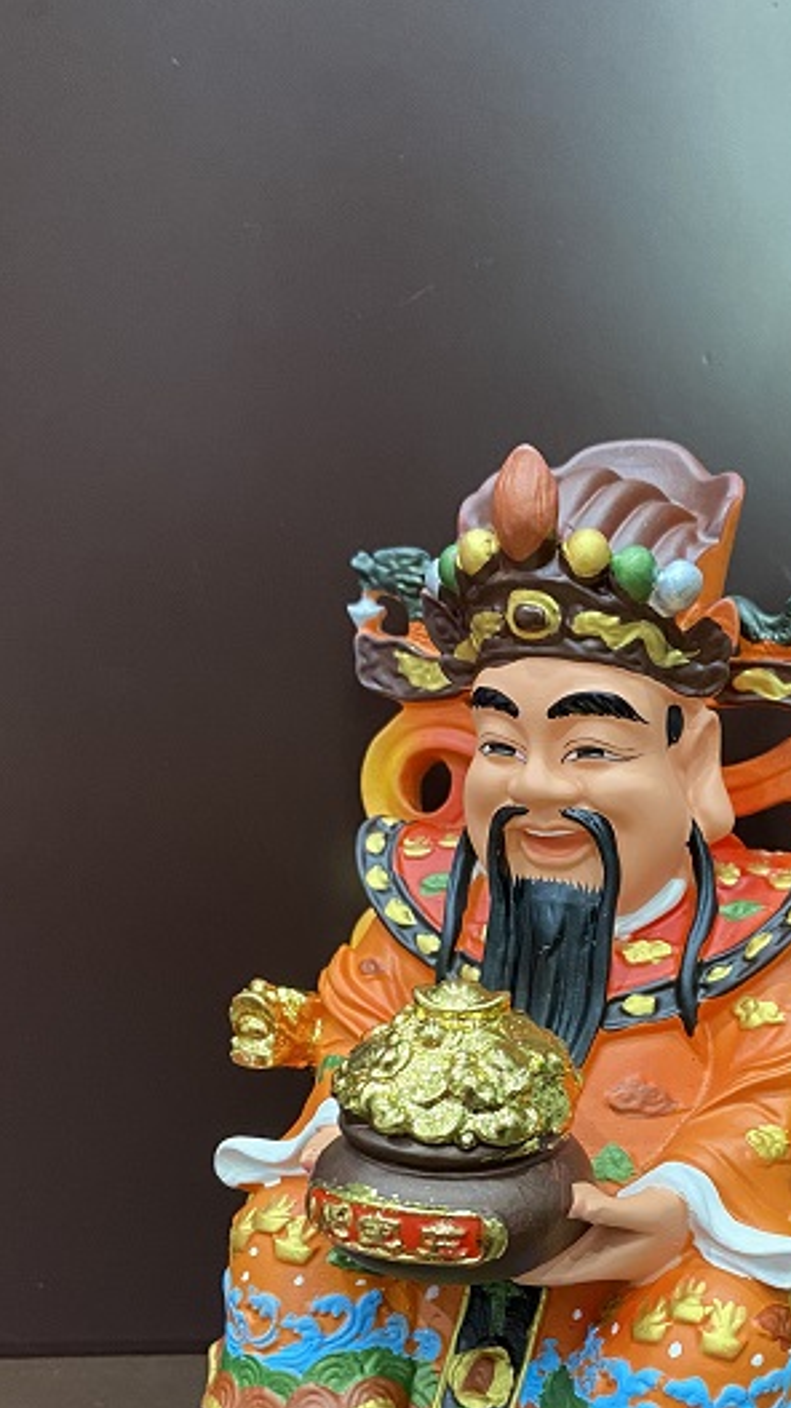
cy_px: 1055
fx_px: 1605
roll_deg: -0.5
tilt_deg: -15.1
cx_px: 607
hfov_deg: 27.3
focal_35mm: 43
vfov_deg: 45.7
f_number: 1.8
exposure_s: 1/40
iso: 500
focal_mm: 4.25
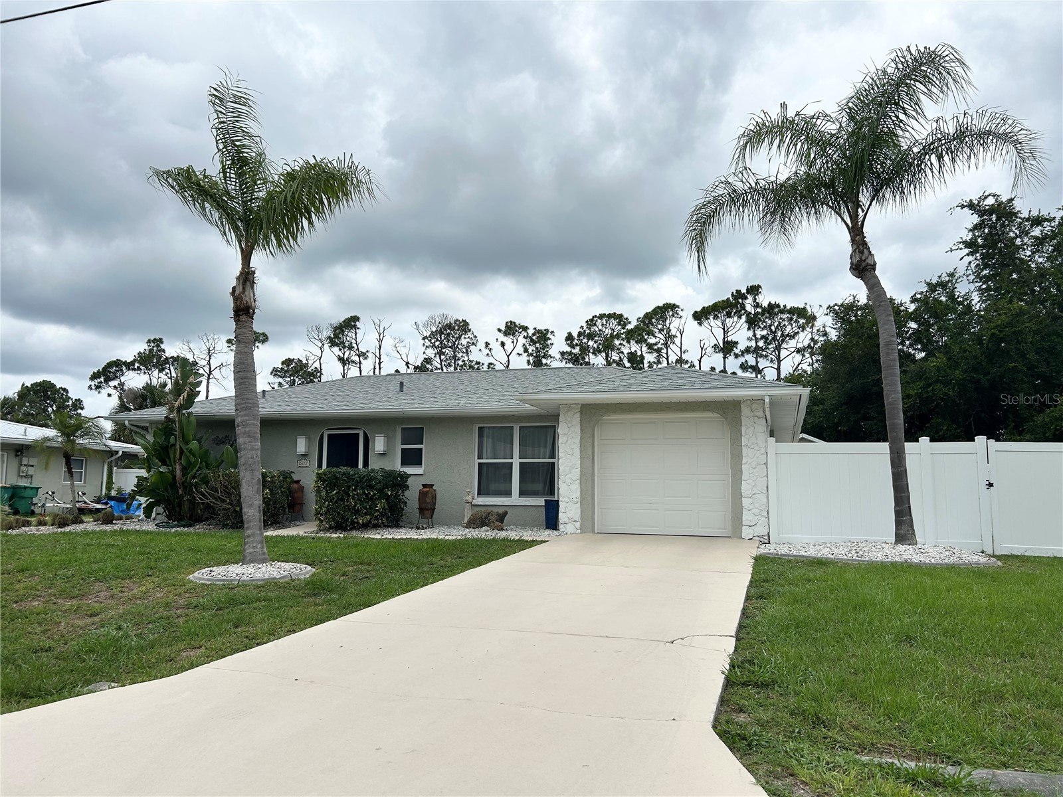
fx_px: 798
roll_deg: -0.2
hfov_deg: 67.3
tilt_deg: +6.3
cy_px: 398
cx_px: 532
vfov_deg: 53.1
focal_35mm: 26
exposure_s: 1/7463
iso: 50
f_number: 1.5
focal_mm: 5.7
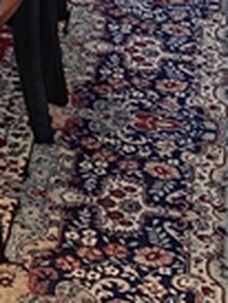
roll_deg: +0.9
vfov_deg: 12.6
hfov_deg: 9.6
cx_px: -199
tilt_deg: -15.3
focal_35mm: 146
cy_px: -190
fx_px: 1280
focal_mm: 4.25
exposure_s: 1/60
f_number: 1.8
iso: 160
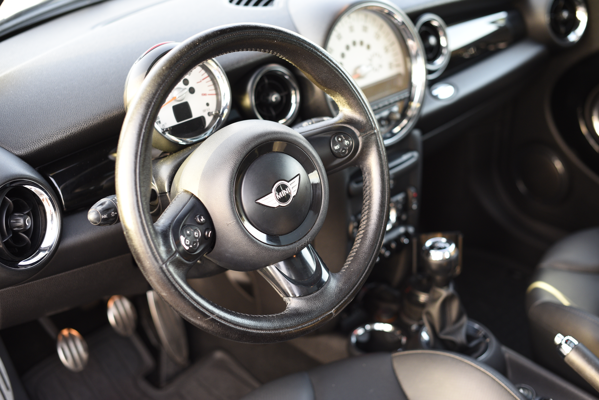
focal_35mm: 50
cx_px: 300
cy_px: 200
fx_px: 832
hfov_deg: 39.6
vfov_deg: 27.0
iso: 1000
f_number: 2.8
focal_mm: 50
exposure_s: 1/200
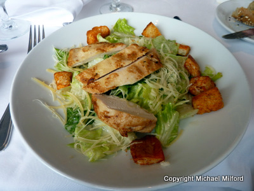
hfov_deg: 69.4
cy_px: 96
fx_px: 183
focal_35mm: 25
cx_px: 127
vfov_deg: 54.9
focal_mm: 4.1
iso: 80
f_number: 3.3
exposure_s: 1/50
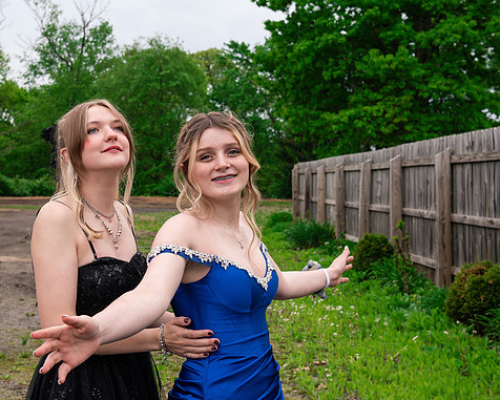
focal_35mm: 63
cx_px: 215
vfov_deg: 24.2
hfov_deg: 30.0
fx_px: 932
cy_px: 180
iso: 500
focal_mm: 48
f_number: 8
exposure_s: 1/250
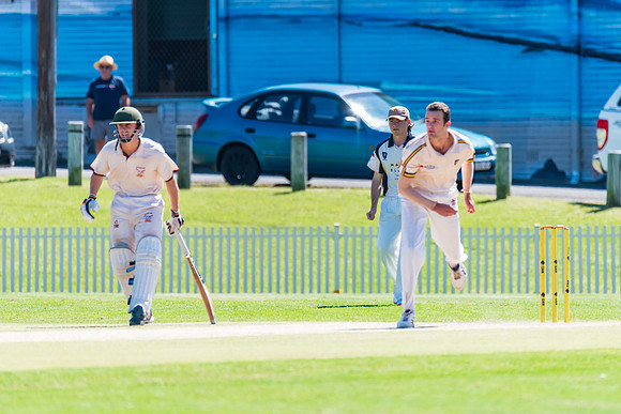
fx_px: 11715
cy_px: 180
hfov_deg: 3.0
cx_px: 351
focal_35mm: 679
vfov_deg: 2.0
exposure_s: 1/2000
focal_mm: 600
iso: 640
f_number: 6.3
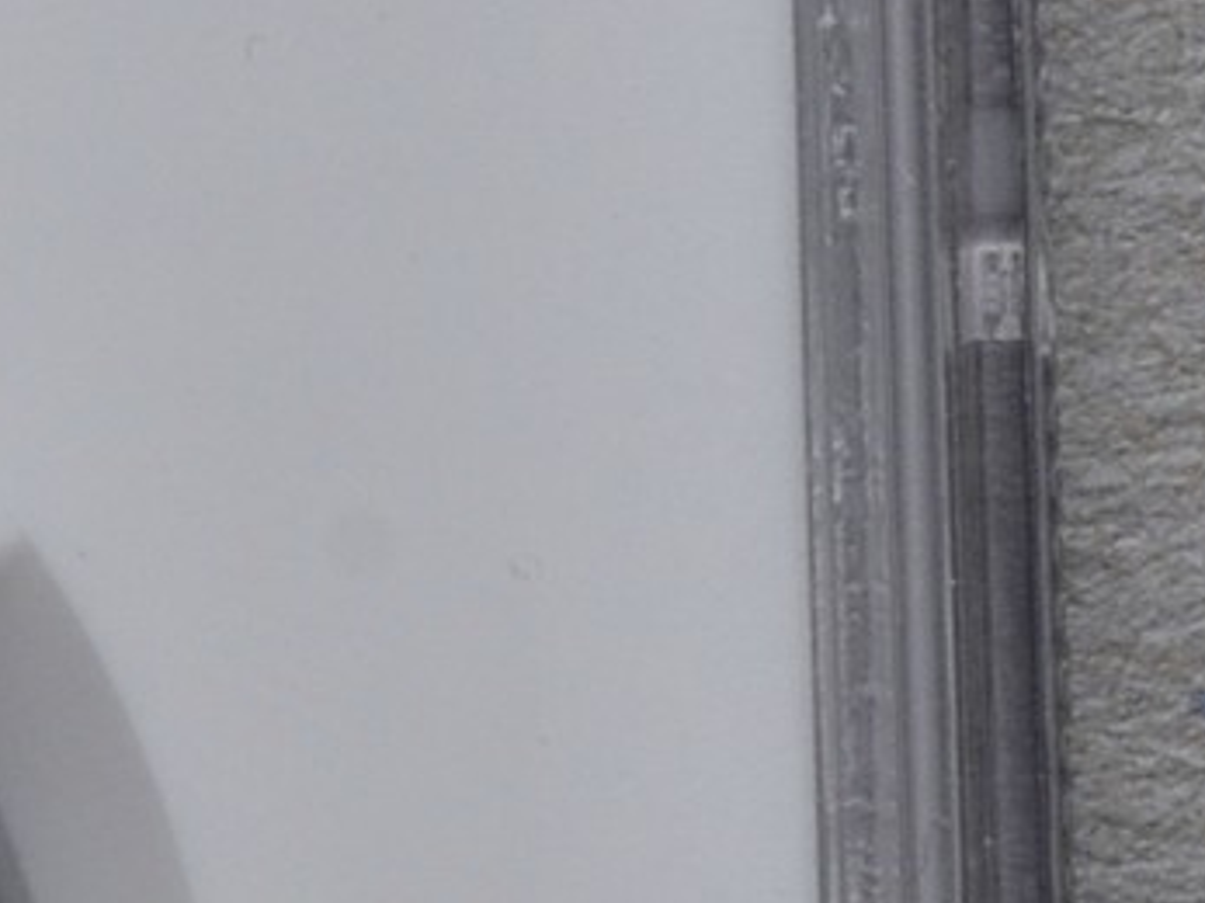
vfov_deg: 4.5
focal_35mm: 327
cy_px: 358
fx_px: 11379
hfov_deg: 6.0
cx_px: -854
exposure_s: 1/250
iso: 400
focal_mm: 32
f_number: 14
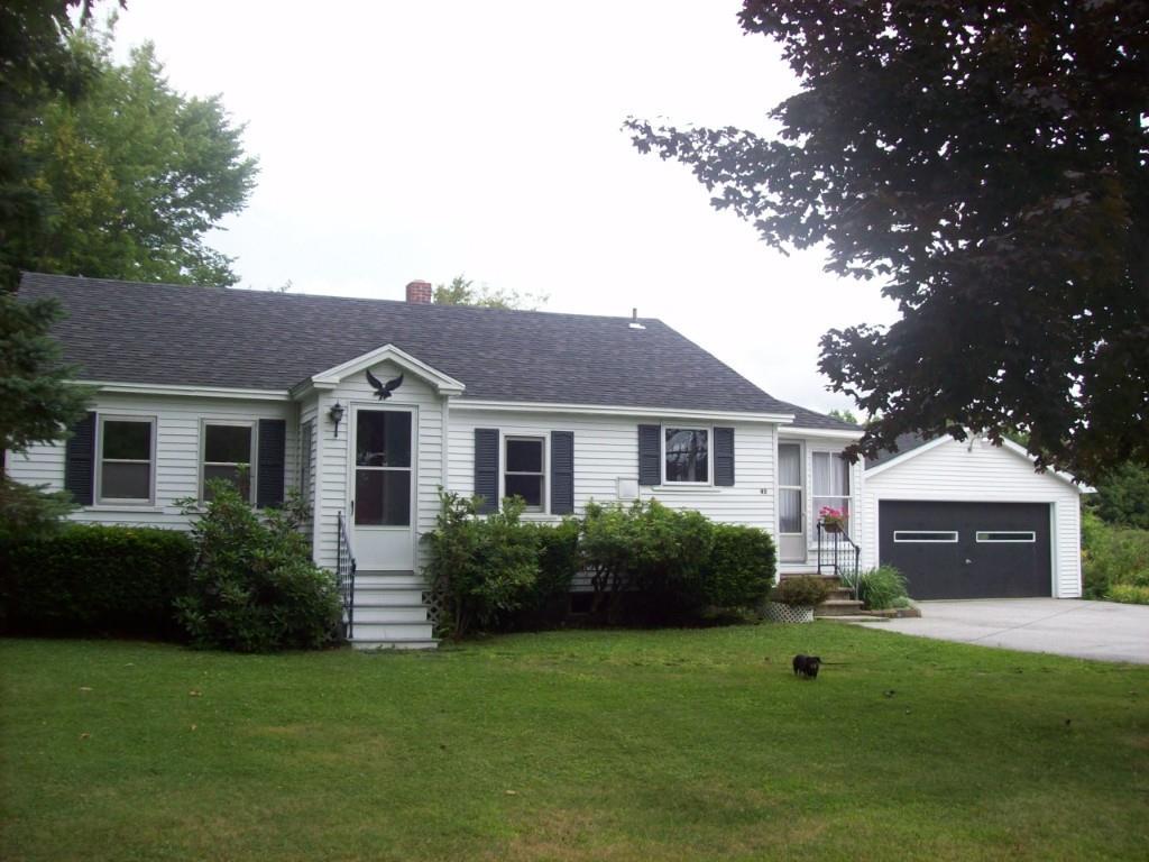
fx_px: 1195
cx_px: 574
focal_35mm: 36
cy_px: 431
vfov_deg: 39.7
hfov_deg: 51.4
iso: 80
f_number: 2.7
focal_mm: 6
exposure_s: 1/211
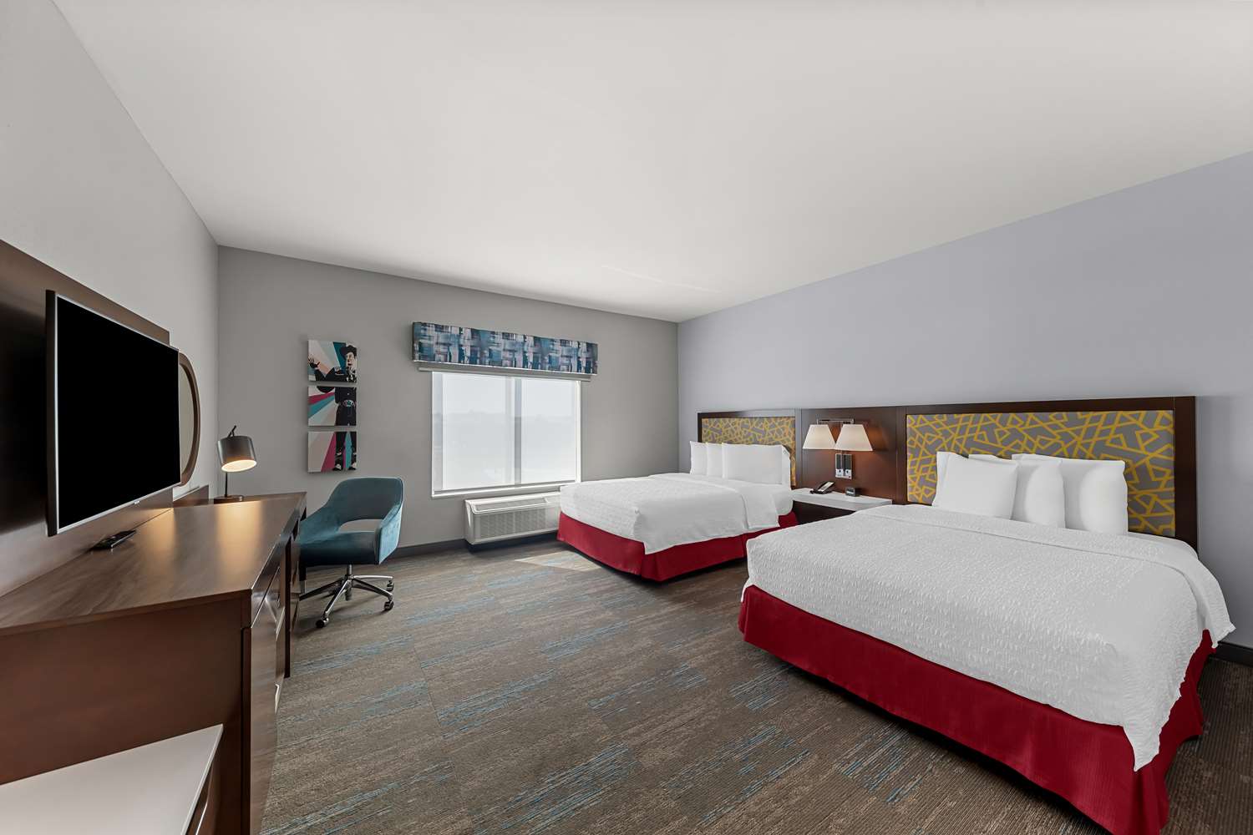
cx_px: 626
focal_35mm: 12
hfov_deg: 112.6
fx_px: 418
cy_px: 418
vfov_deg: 90.0
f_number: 8
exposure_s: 1/13
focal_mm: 12
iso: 400
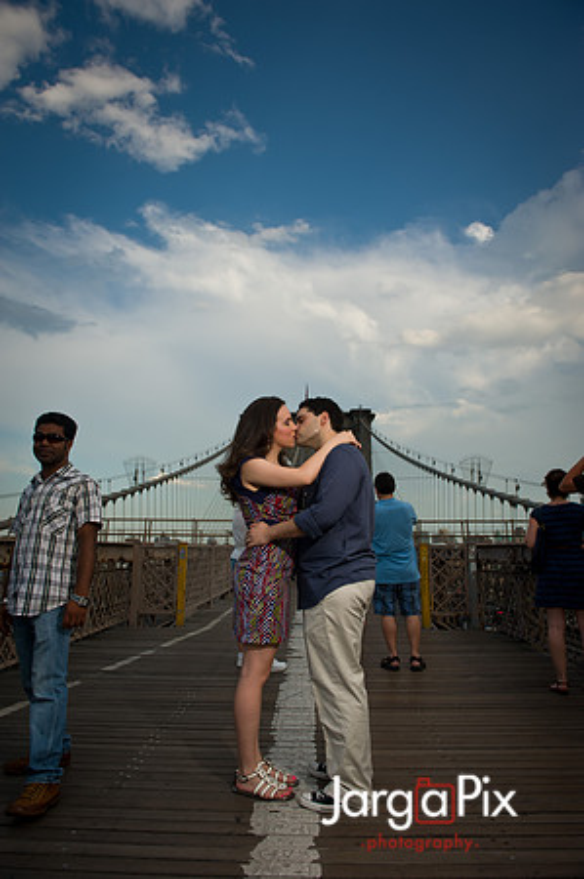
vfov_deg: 73.8
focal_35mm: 24
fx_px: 585
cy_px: 440
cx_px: 292
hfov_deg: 53.0
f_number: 5
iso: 200
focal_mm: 24
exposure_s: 1/1000
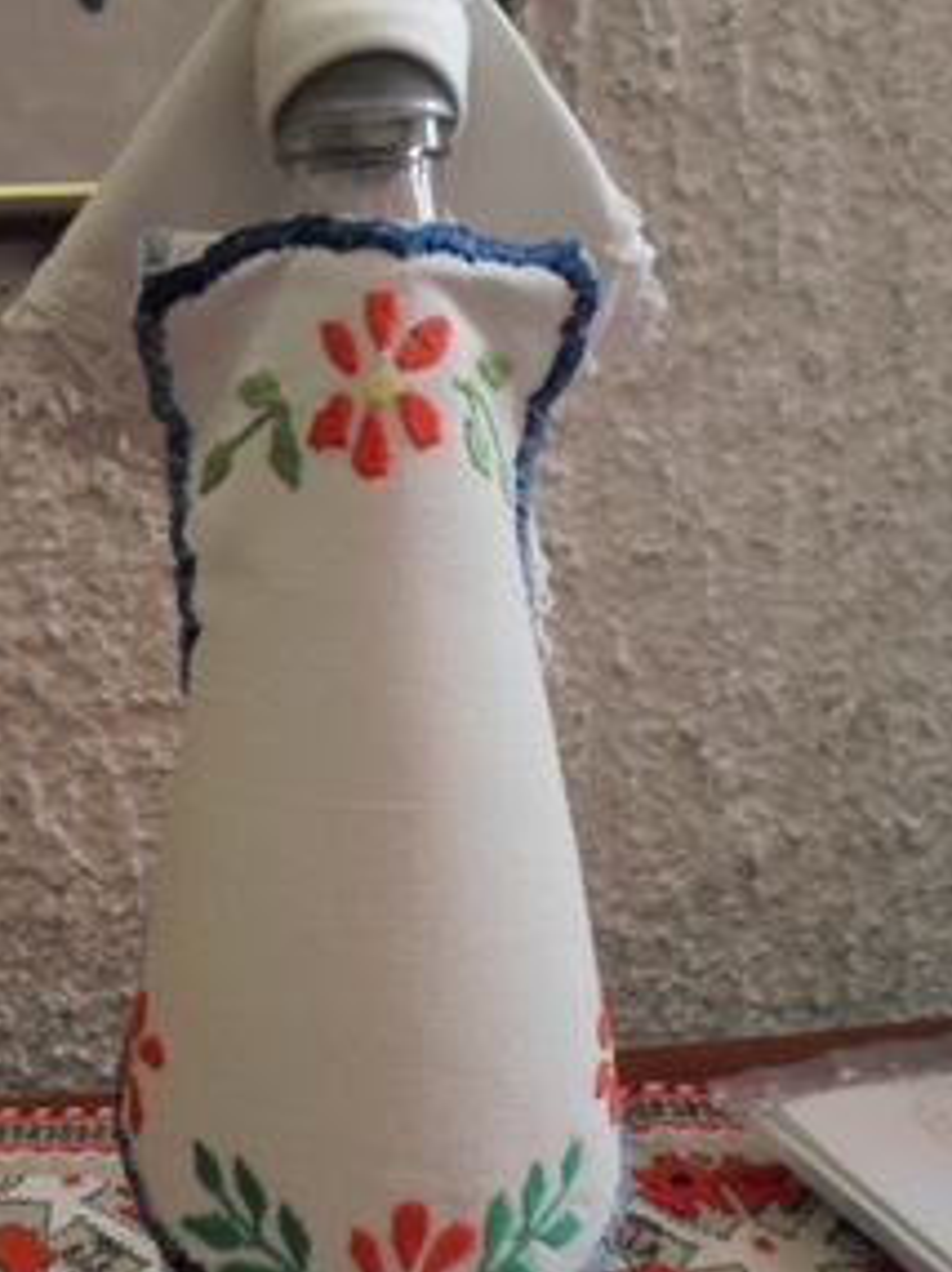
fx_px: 1285
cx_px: 307
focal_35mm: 35
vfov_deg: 52.4
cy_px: 743
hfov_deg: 40.1
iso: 320
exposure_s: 1/30
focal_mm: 4.5
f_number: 2.5
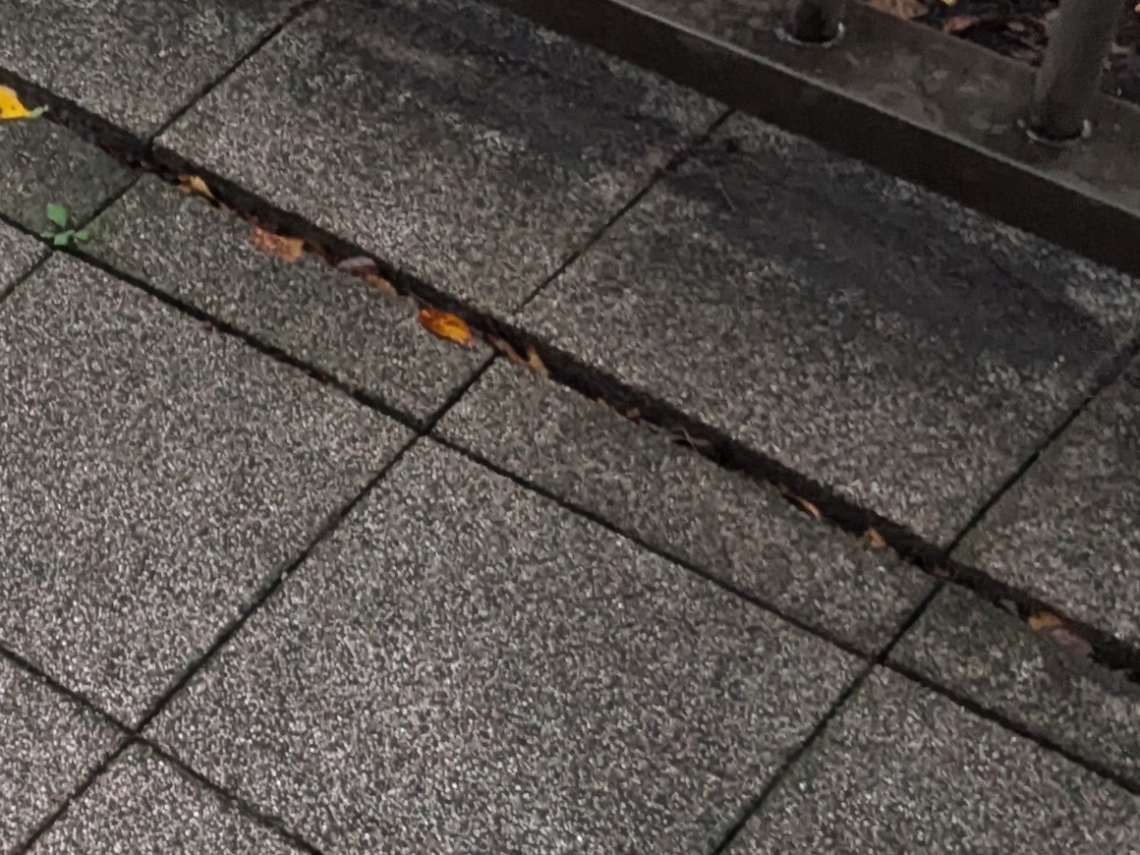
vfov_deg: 20.2
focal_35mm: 73
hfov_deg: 22.7
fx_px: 2404
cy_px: 413
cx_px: -483
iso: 193
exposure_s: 1/379
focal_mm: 2.74
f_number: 2.2
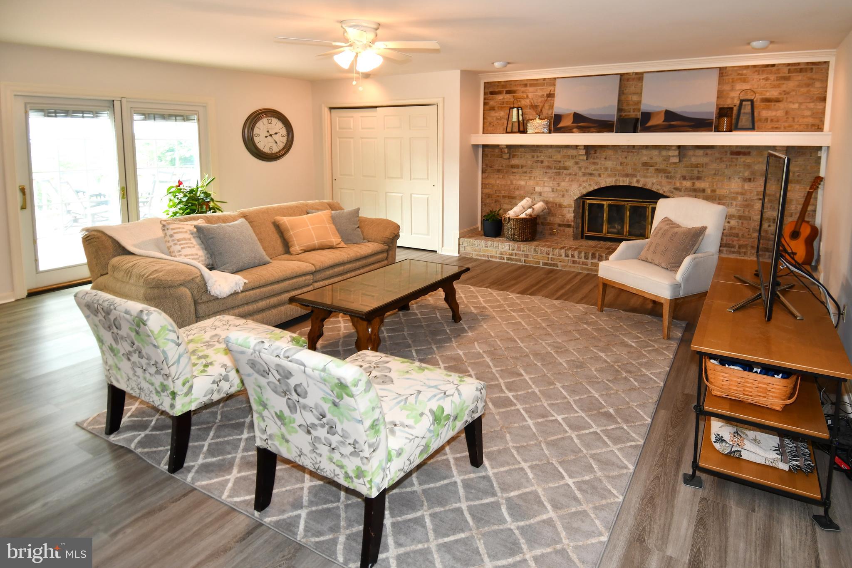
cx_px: 426
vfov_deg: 67.4
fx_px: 426
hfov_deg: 90.0
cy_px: 284
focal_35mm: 18
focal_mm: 12
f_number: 4
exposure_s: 1/60
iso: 450
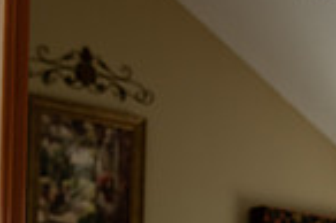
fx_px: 1259
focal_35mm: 135
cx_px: 444
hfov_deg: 14.5
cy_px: 284
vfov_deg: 10.0
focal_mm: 34
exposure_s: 1/125
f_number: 3.5
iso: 500
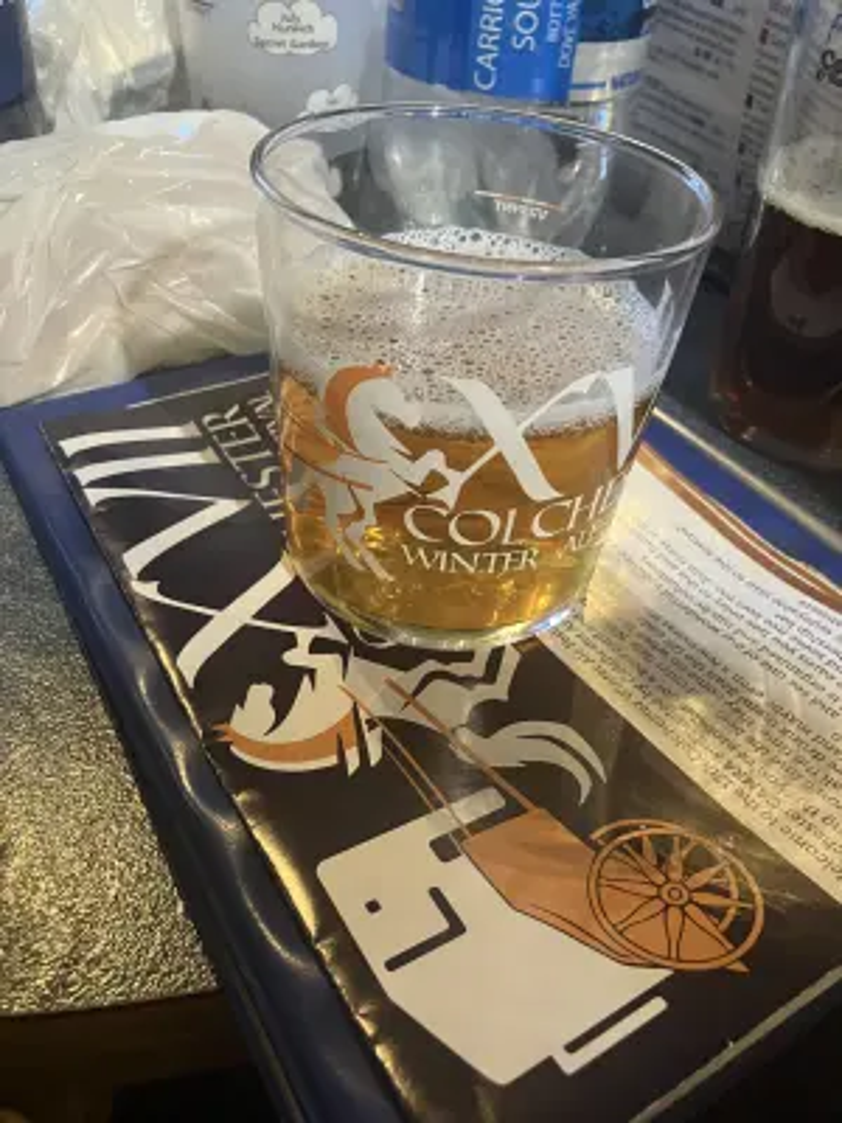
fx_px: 908
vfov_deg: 63.4
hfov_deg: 49.7
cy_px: 562
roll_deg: -6.6
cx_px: 421
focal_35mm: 28
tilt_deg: -40.0
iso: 320
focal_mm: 3.99
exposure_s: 1/33
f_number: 1.8
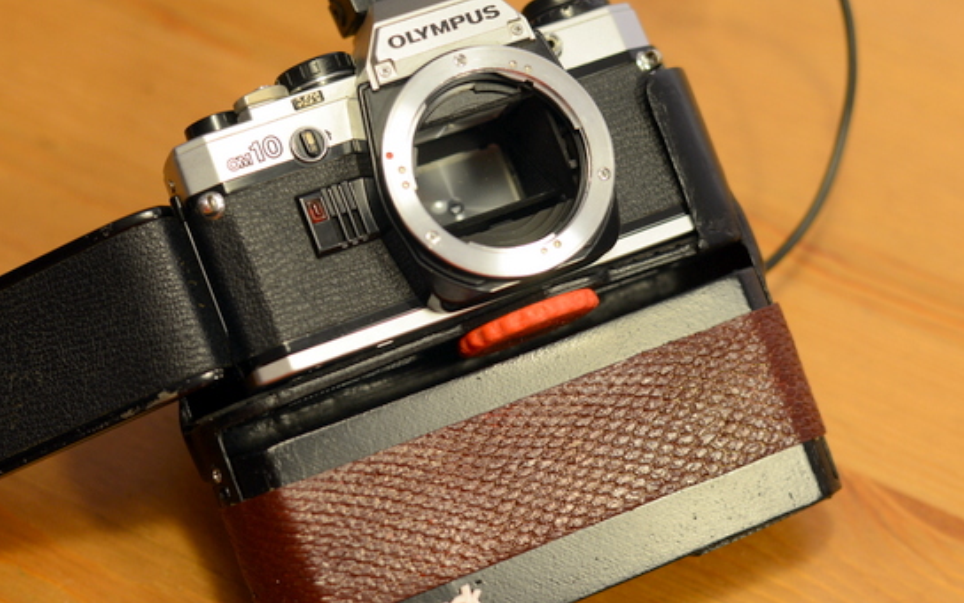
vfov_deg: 17.4
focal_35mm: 75
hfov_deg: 27.4
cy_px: 287
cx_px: 372
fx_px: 1970
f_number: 2.8
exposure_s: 1/125
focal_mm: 50
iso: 640
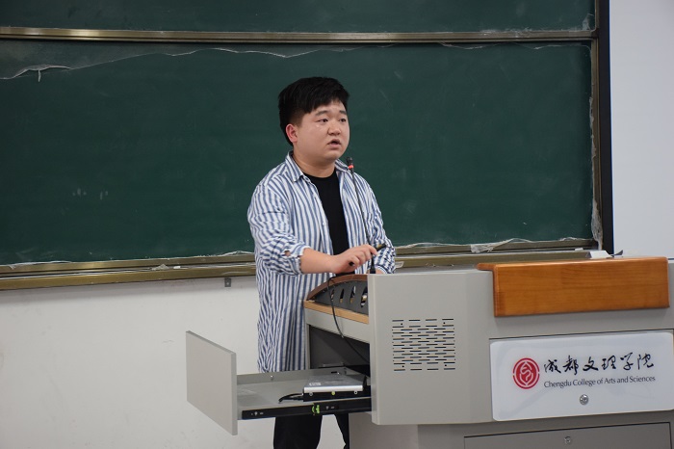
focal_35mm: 72
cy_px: 224
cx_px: 337
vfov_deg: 18.9
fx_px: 1347
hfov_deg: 28.1
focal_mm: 48
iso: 1600
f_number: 5
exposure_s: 1/60
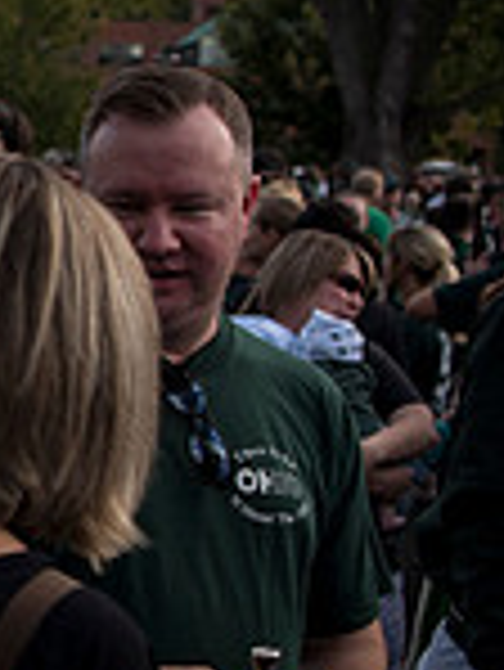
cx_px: -594
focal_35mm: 105
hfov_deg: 12.1
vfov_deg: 18.7
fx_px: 2035
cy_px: 384
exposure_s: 1/2000
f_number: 2.8
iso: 250
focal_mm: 28
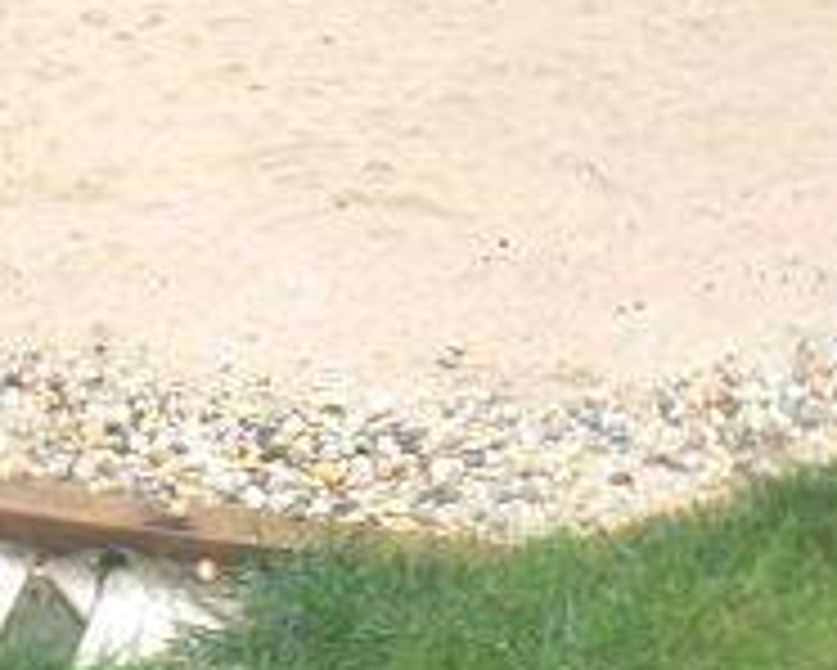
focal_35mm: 96
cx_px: 169
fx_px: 2379
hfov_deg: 19.7
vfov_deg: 15.2
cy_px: -223
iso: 250
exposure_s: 1/200
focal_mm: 20
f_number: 10
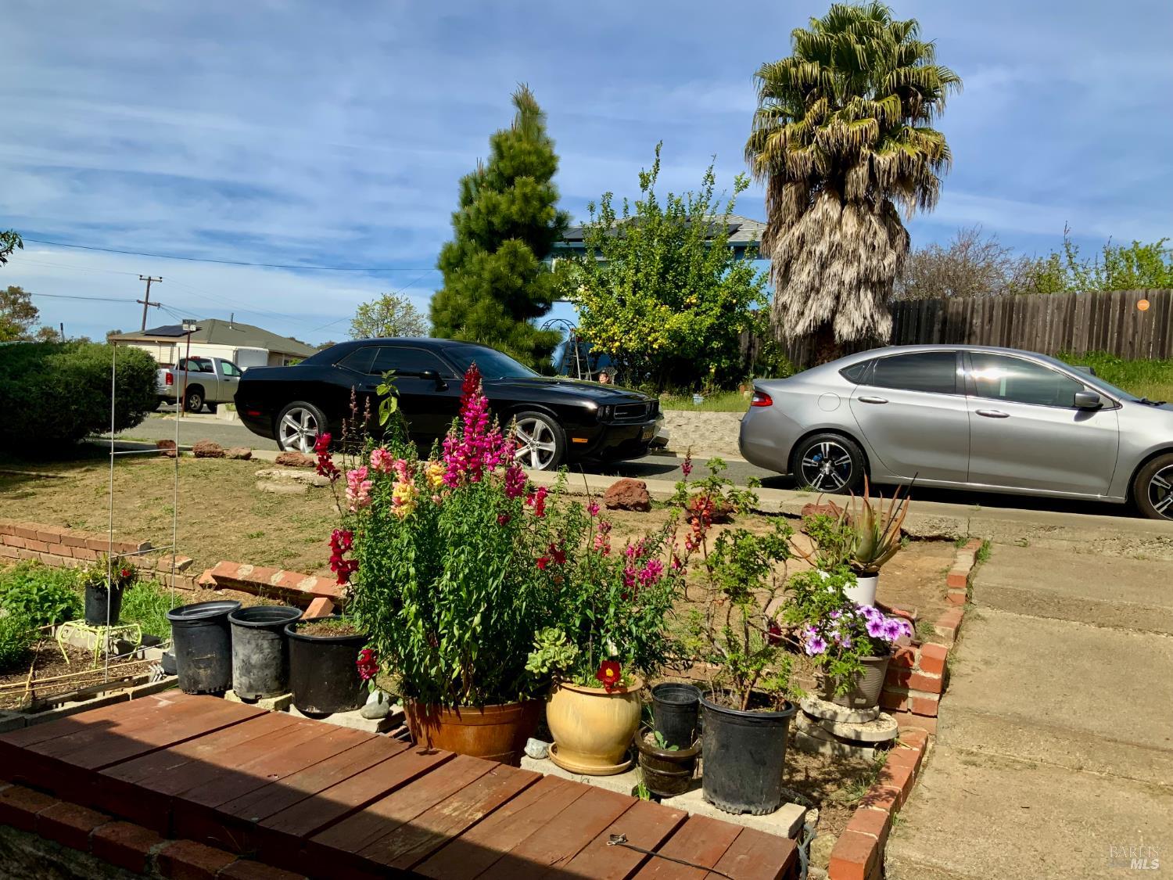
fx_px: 983
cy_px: 440
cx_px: 586
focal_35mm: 29
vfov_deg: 48.2
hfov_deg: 61.7
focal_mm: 3
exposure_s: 1/2227
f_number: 1.8
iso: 16
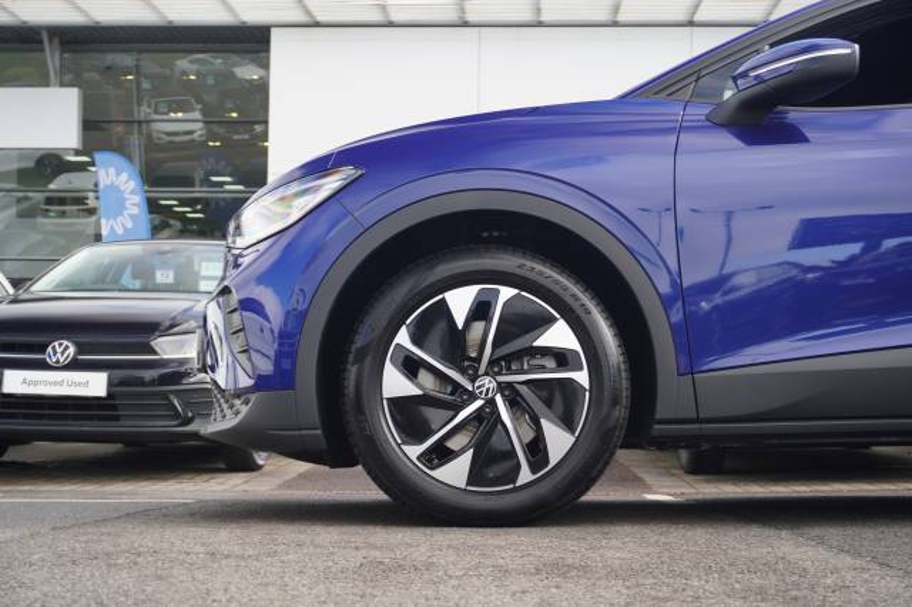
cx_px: 456
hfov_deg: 38.9
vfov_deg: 26.5
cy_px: 304
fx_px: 1291
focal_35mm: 51
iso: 100
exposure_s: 1/80
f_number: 5.6
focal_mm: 34
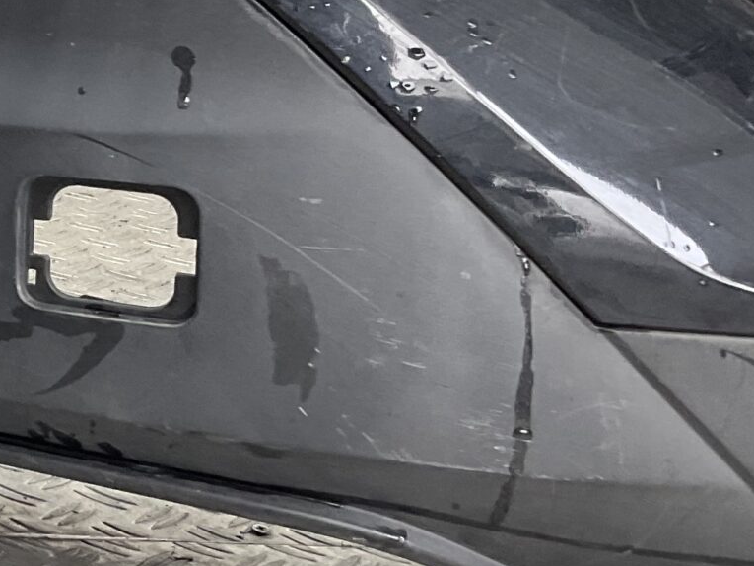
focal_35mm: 97
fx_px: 2113
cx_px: -370
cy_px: 152
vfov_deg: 15.2
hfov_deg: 18.1
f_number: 1.8
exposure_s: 1/120
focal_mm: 3
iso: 25
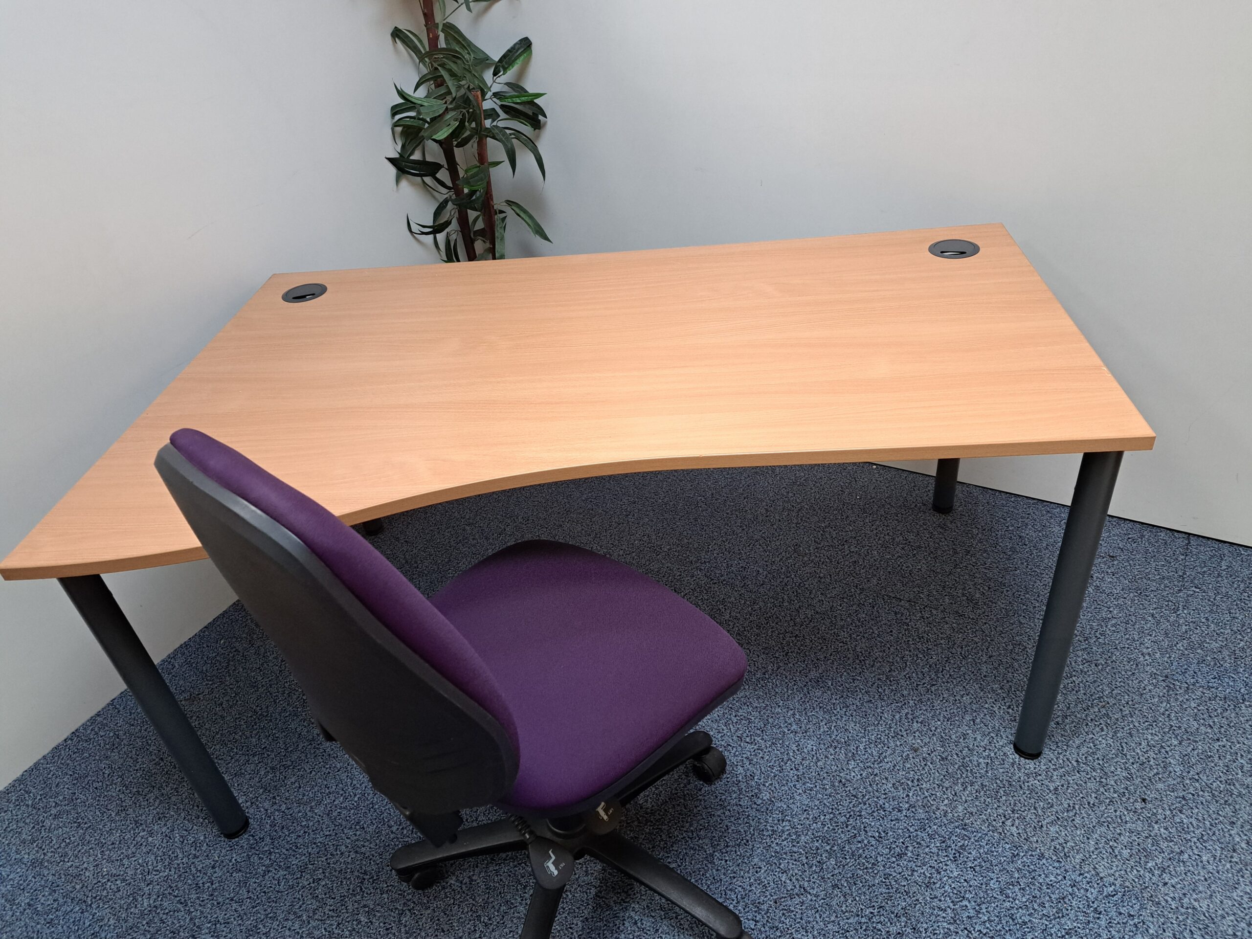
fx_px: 868
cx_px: 626
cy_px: 470
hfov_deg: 71.6
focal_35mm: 24
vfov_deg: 56.8
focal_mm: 5.23
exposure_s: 1/50
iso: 250
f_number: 1.8
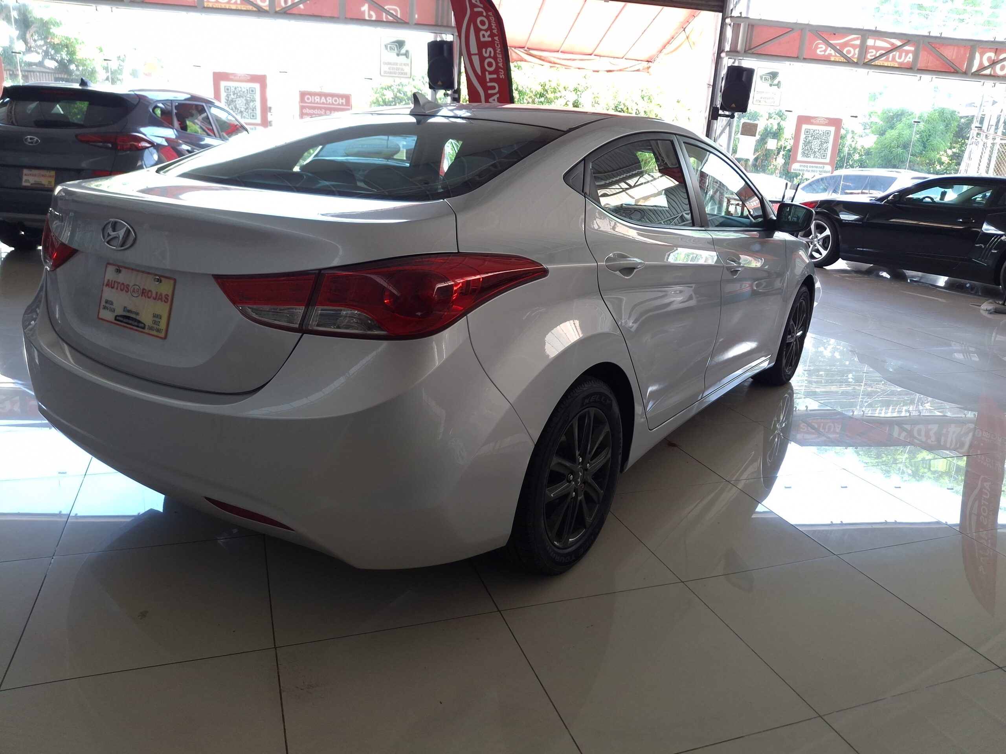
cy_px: 377
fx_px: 727
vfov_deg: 54.9
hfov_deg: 69.4
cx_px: 503
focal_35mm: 25
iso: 160
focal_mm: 4.69
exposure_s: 1/120
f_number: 1.8
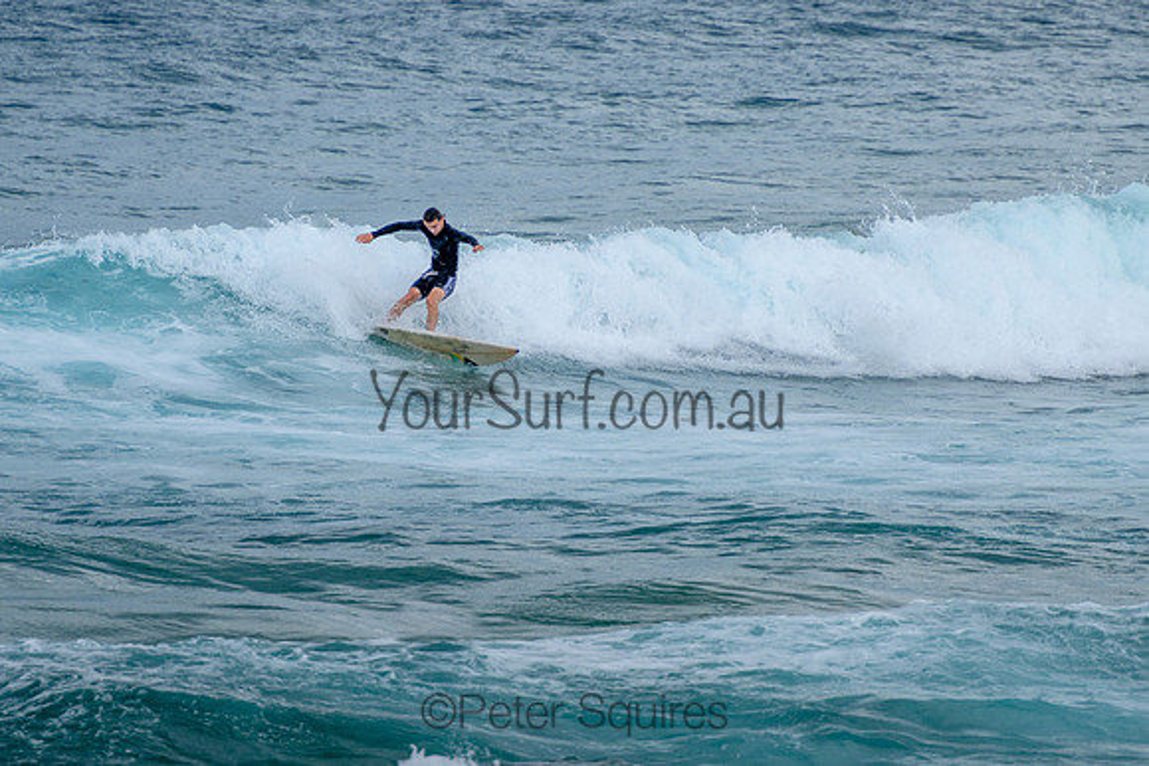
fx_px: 17559
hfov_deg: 3.7
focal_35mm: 550
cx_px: 532
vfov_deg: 2.5
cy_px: 289
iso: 400
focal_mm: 400
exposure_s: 1/2000
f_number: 5.6
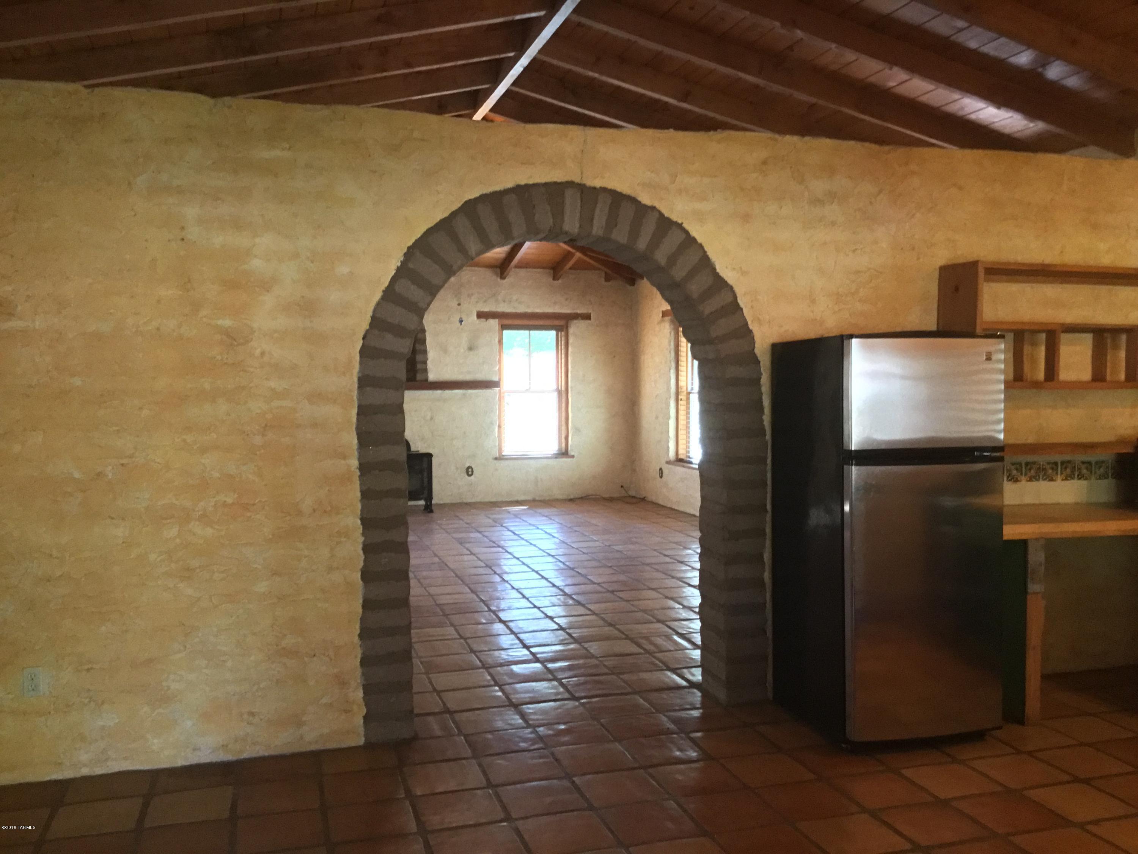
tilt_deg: -3.7
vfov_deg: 45.4
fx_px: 1019
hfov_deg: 58.4
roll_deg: +0.0
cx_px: 569
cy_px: 427
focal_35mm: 31
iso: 250
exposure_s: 1/24
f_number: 2.4
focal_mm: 3.3
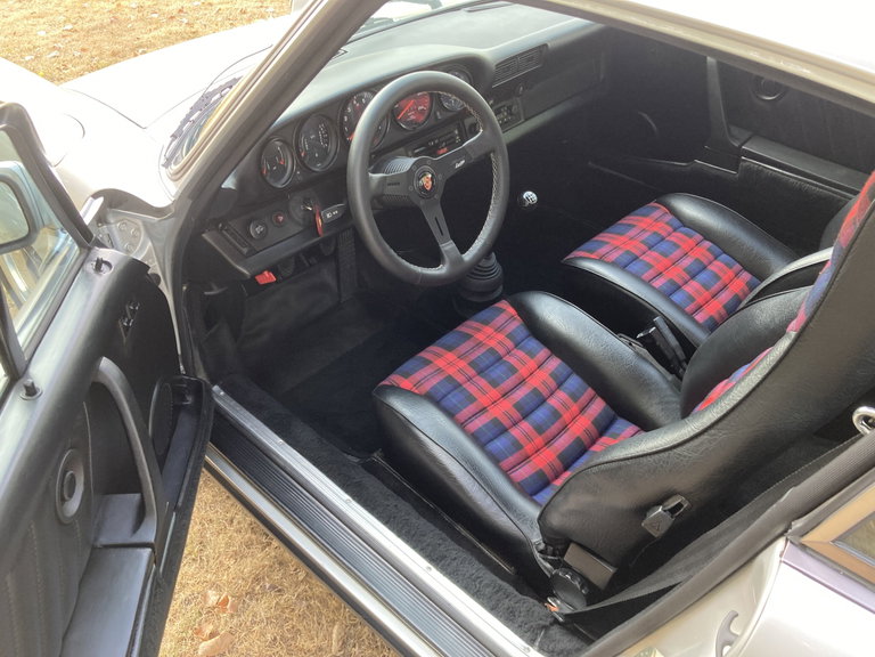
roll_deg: -0.5
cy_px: 328
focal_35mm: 28
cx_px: 438
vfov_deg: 49.7
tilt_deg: -38.4
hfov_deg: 63.4
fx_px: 708
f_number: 1.8
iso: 64
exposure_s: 1/121
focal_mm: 3.99
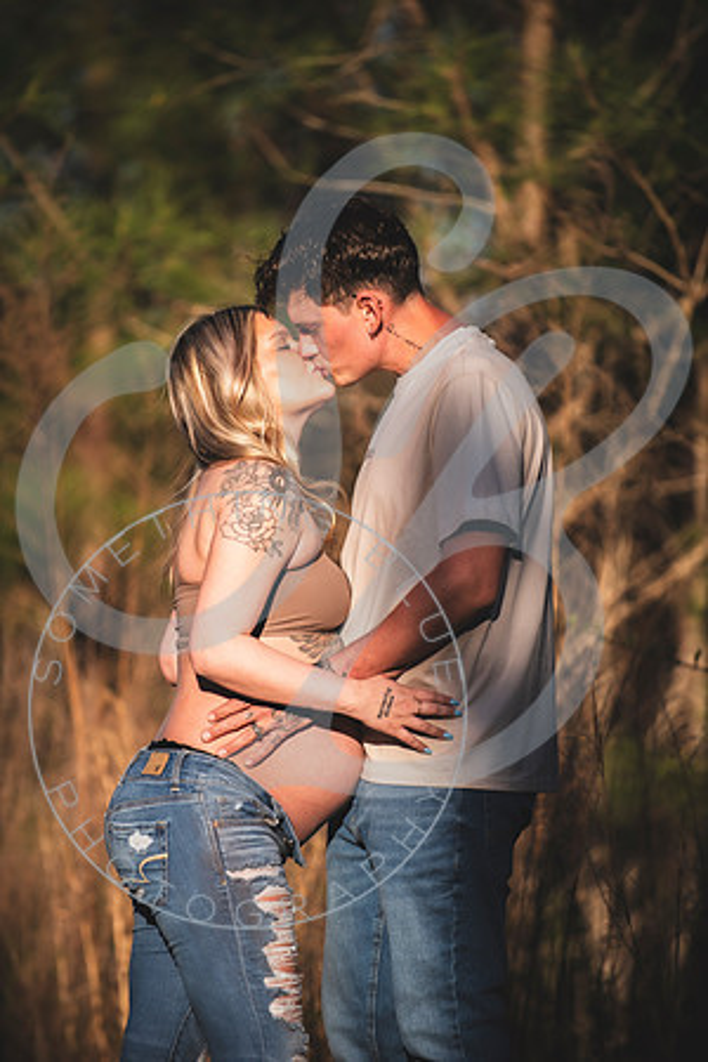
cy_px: 531
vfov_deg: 10.3
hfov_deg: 6.9
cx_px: 354
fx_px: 5900
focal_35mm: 200
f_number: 2.8
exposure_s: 1/1000
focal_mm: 200
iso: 100
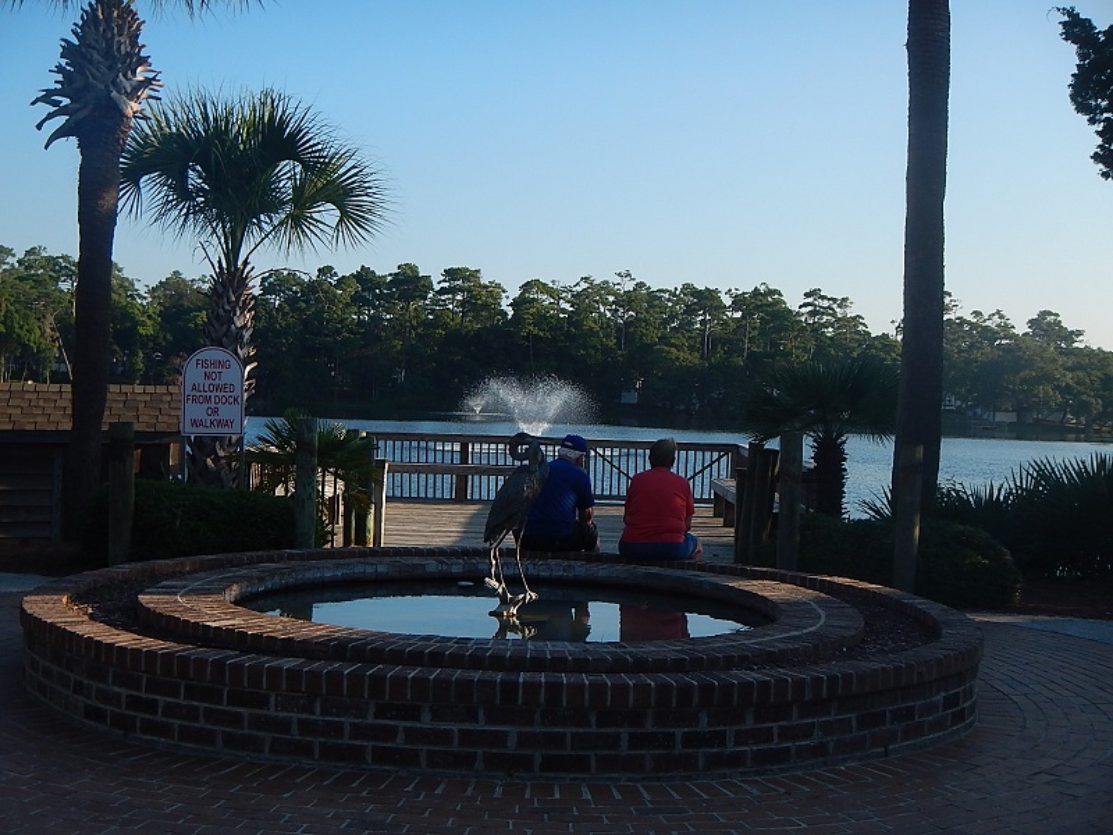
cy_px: 418
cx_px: 556
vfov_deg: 30.9
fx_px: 1511
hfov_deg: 40.4
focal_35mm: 47
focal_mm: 8.4
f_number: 4.1
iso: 125
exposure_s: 1/640
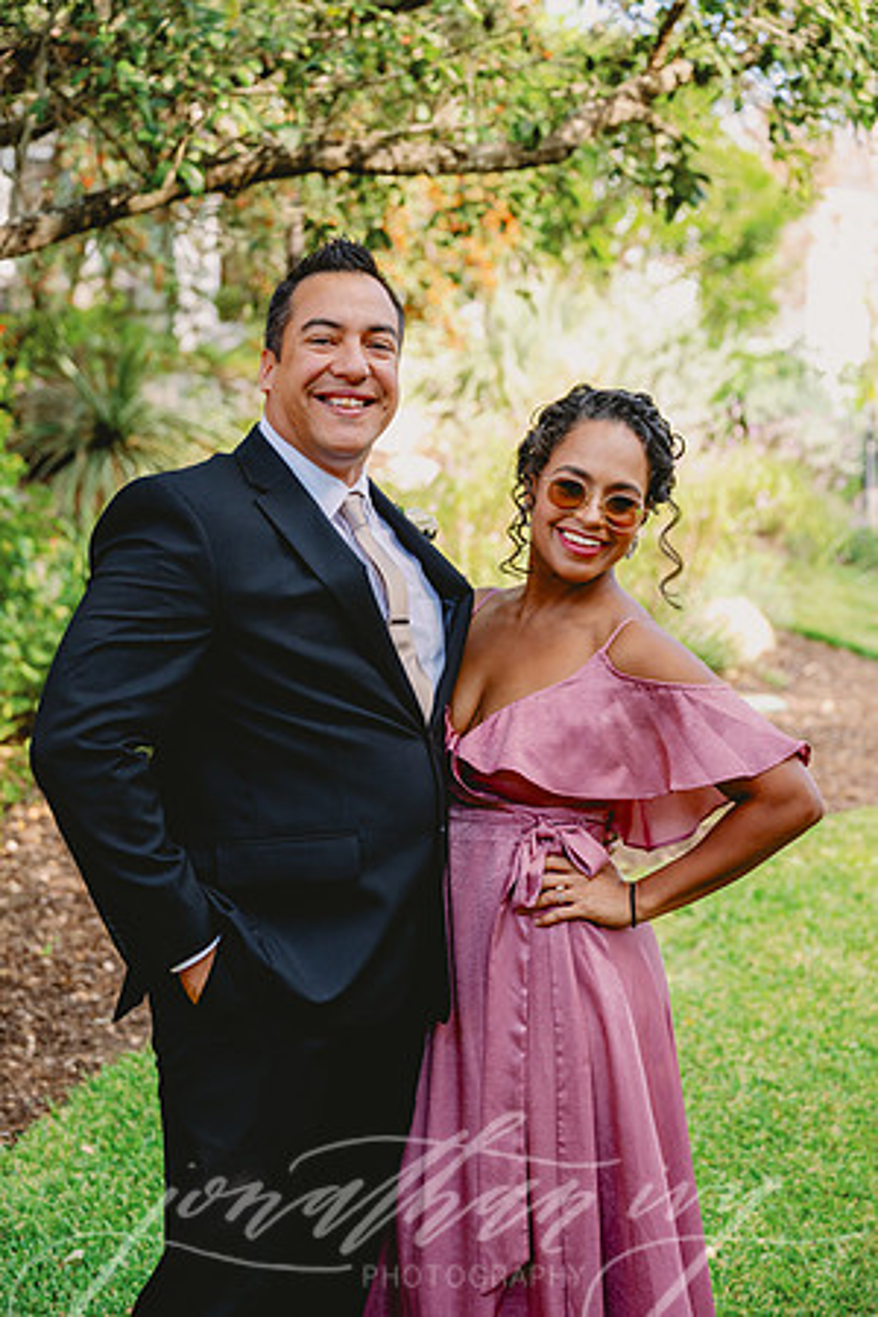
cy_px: 658
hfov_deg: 22.6
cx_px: 439
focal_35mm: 60
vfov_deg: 33.4
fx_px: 2195
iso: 500
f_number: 3.5
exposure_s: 1/320
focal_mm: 60
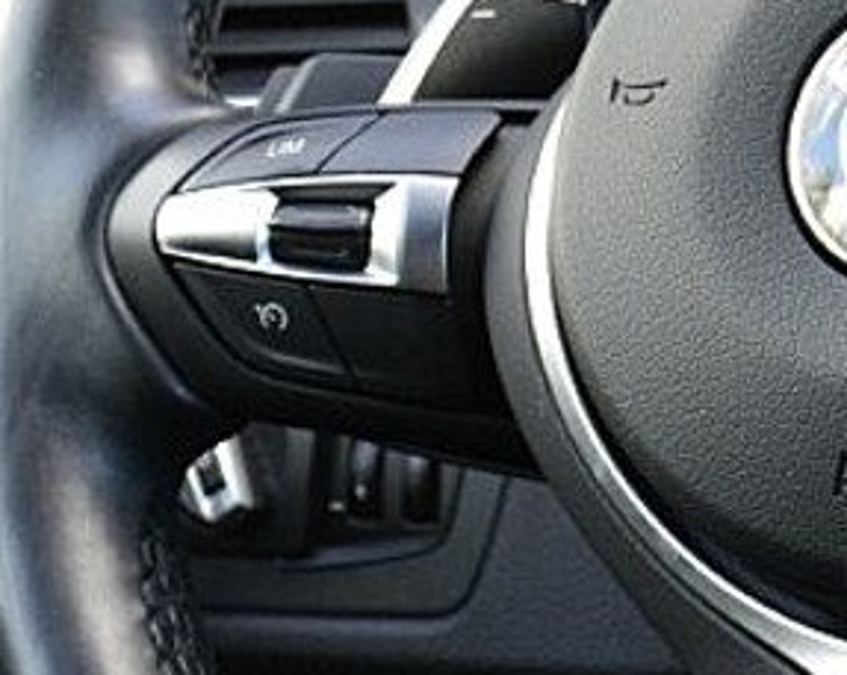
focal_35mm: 144
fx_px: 3613
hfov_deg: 13.2
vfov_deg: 10.7
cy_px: 236
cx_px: 862
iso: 800
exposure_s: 1/60
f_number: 7.1
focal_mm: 21
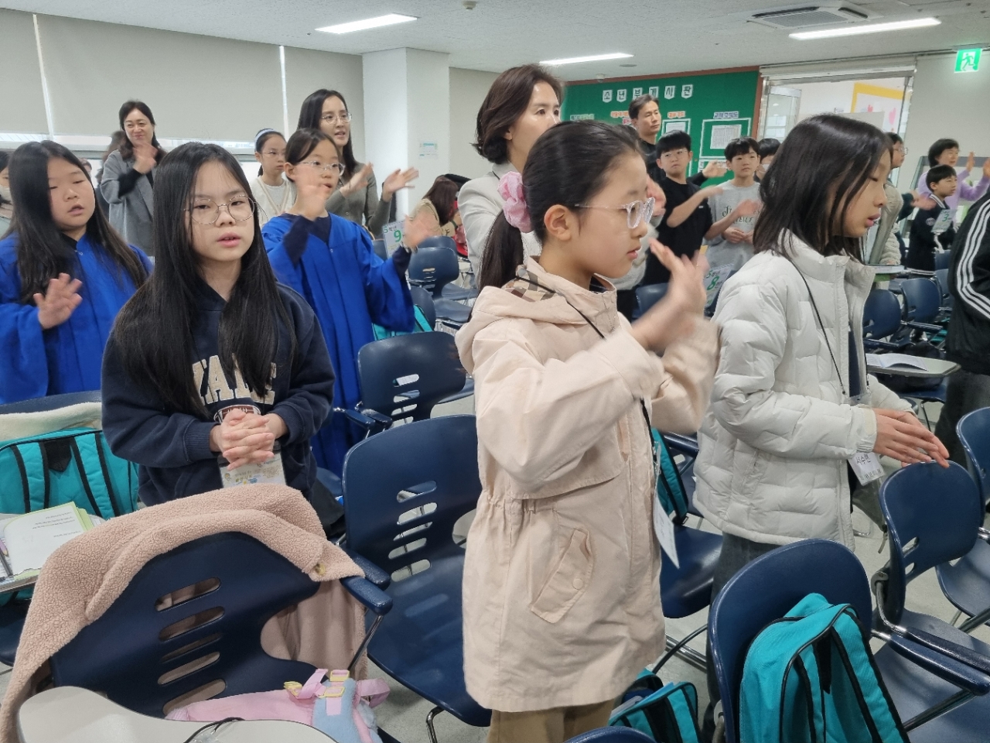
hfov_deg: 67.3
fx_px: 744
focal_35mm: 26
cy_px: 372
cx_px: 495
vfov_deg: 53.1
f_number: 1.8
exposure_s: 1/60
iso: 200
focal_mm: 5.4
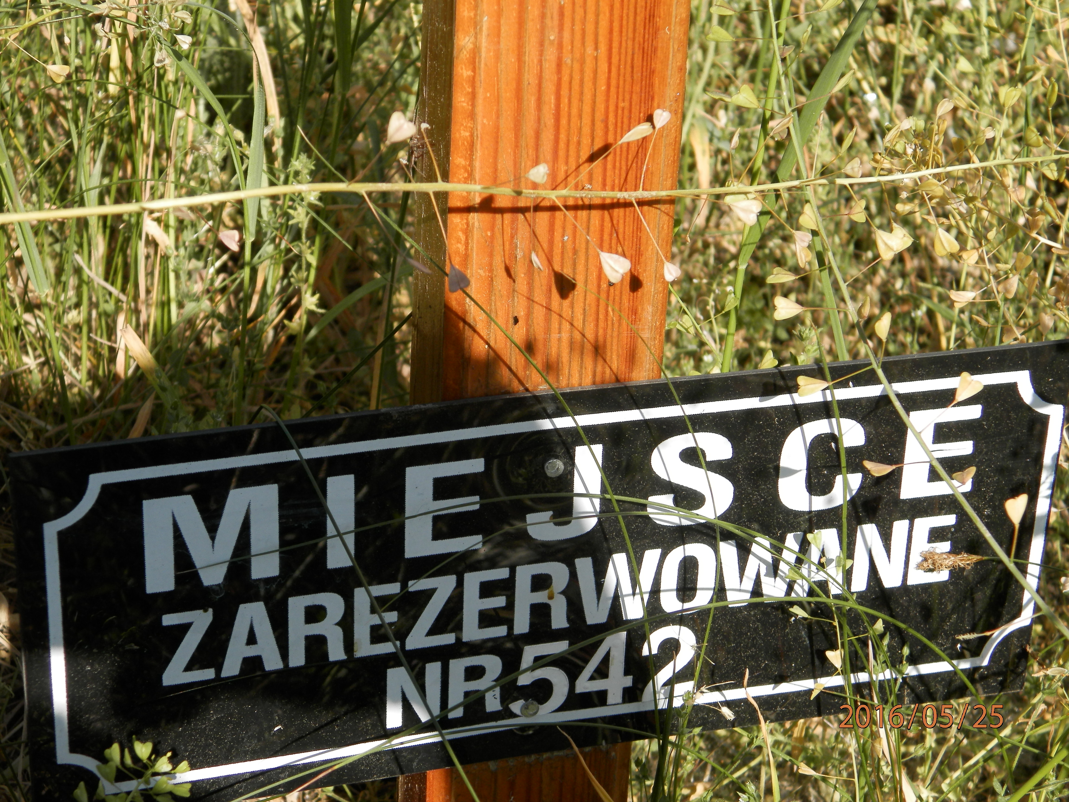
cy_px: 401
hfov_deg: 23.8
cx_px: 534
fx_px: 2532
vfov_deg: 18.0
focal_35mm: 82
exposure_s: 1/500
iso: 80
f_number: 4.2
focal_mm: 14.6
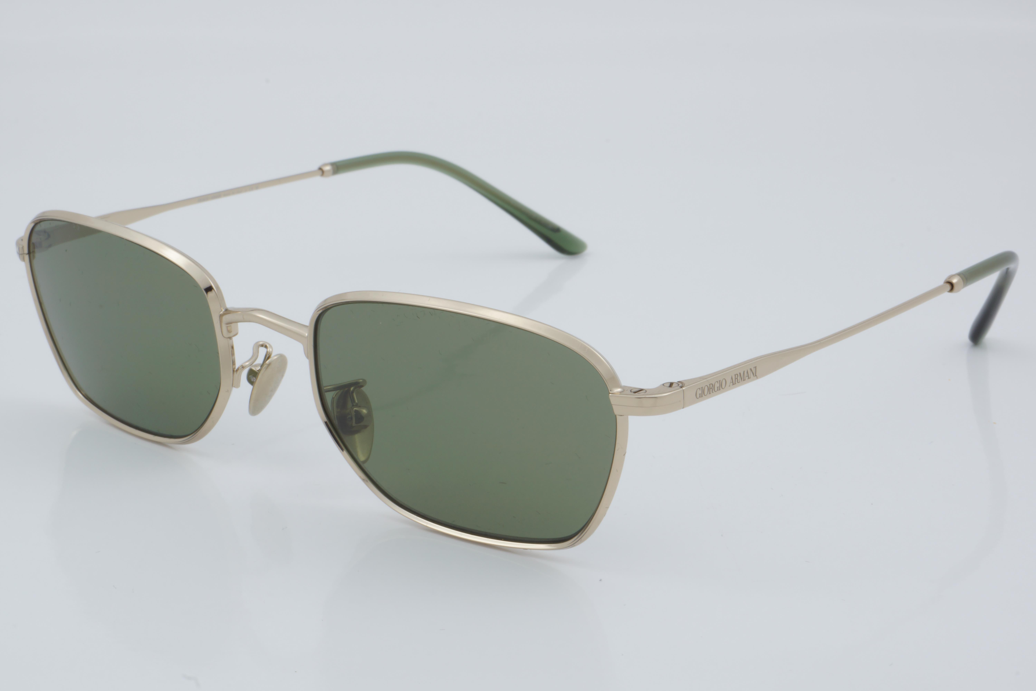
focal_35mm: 75
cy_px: 346
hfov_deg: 27.0
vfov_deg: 18.2
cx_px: 518
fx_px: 2158
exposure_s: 1/4
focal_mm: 50
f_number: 32
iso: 100
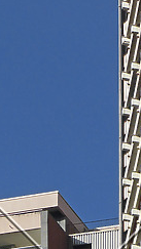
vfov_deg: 6.3
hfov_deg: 3.6
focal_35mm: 342
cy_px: 289
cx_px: 80
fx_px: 2269
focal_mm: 20.6
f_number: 5.3
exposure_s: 1/640
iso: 100
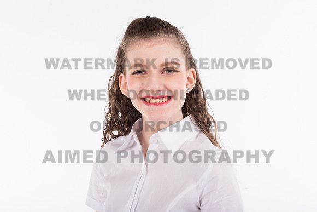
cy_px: 98
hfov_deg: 21.3
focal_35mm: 96
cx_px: 168
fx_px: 842
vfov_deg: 14.3
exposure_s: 1/200
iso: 320
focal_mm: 85
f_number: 11
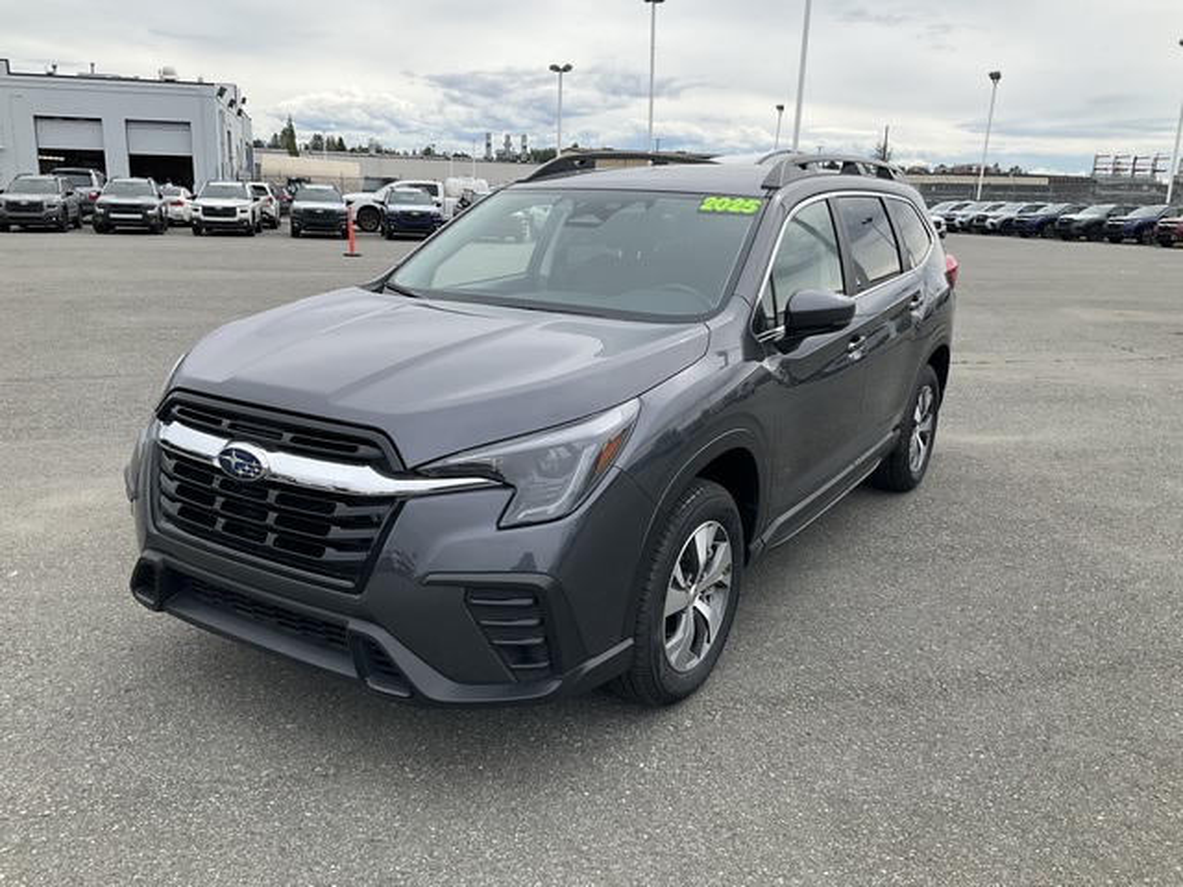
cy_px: 444
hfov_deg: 61.7
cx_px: 592
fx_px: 991
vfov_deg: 48.2
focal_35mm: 29
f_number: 1.8
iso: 25
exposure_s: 1/1121
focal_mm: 3
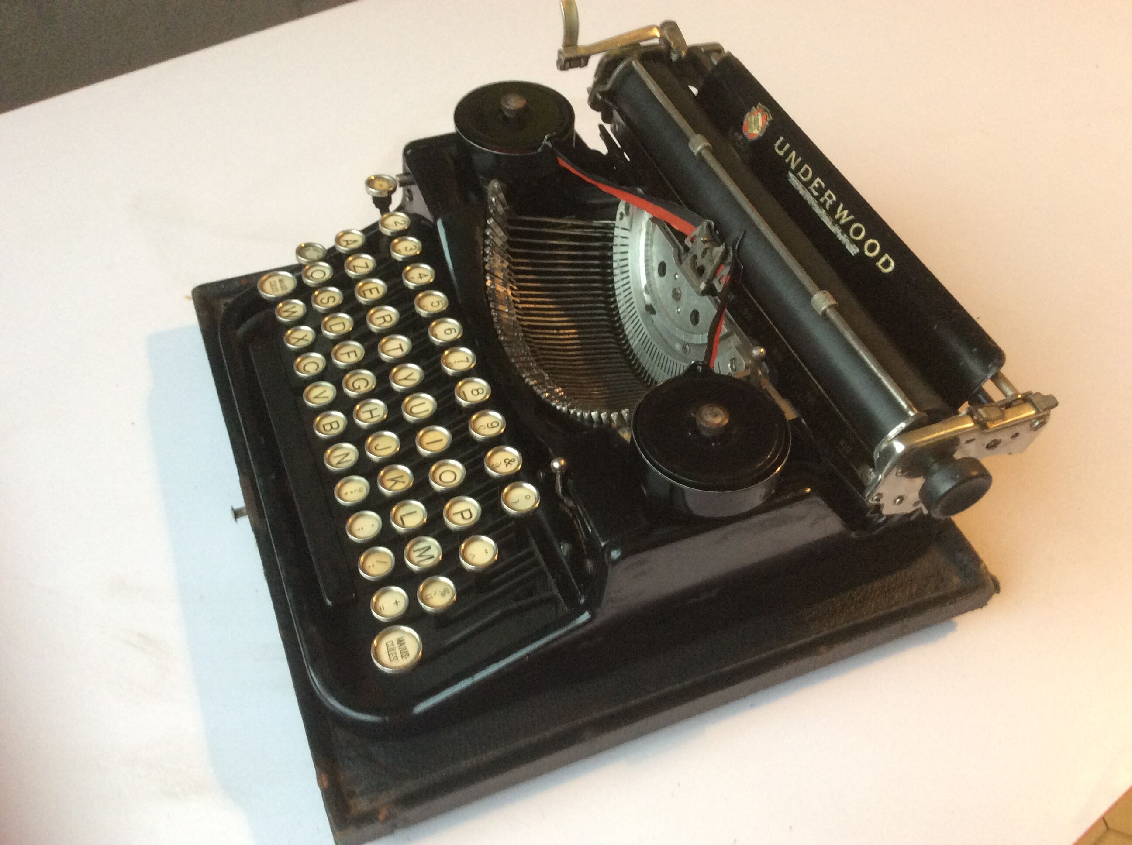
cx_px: 566
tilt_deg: -51.1
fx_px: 1045
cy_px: 422
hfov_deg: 56.9
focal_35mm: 32
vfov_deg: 44.1
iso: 125
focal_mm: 3.3
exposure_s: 1/25
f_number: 2.4
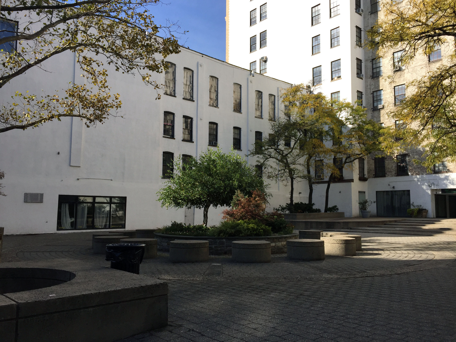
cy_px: 171
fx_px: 382
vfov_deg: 48.2
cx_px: 228
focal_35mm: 29
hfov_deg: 61.7
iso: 32
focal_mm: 4.15
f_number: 2.2
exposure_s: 1/1582
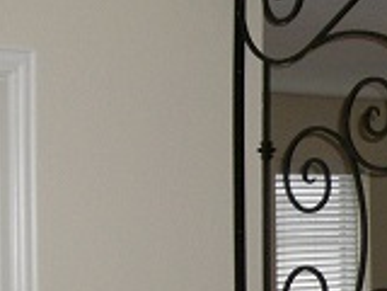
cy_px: 215
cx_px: 600
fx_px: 1643
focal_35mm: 147
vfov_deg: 10.1
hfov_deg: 12.7
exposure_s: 1/60
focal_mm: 7.6
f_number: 3
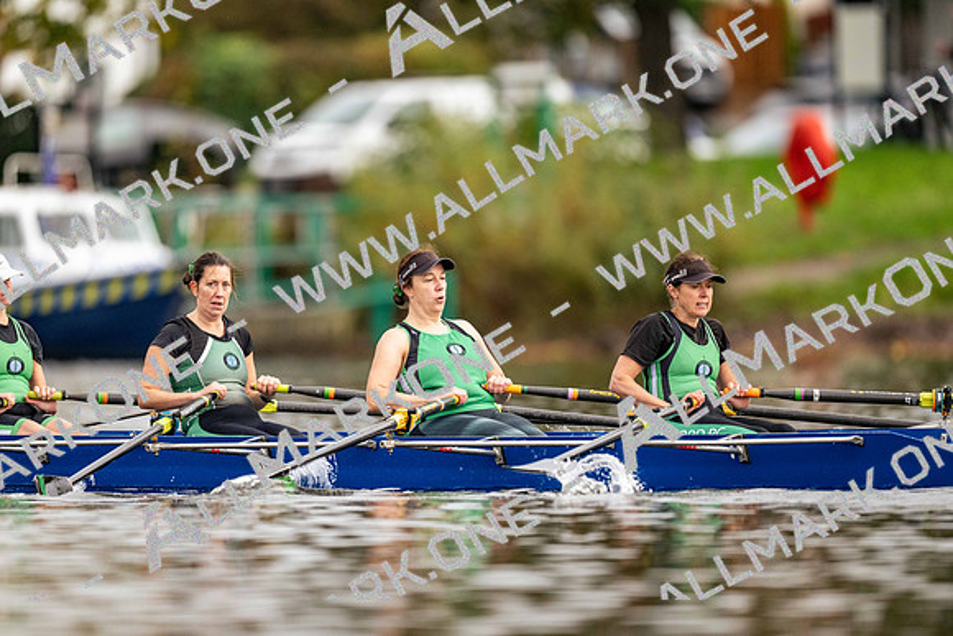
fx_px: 15886
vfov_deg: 2.3
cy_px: 318
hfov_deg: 3.4
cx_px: 476
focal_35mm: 600
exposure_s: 1/2500
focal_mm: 600
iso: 1800
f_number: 4
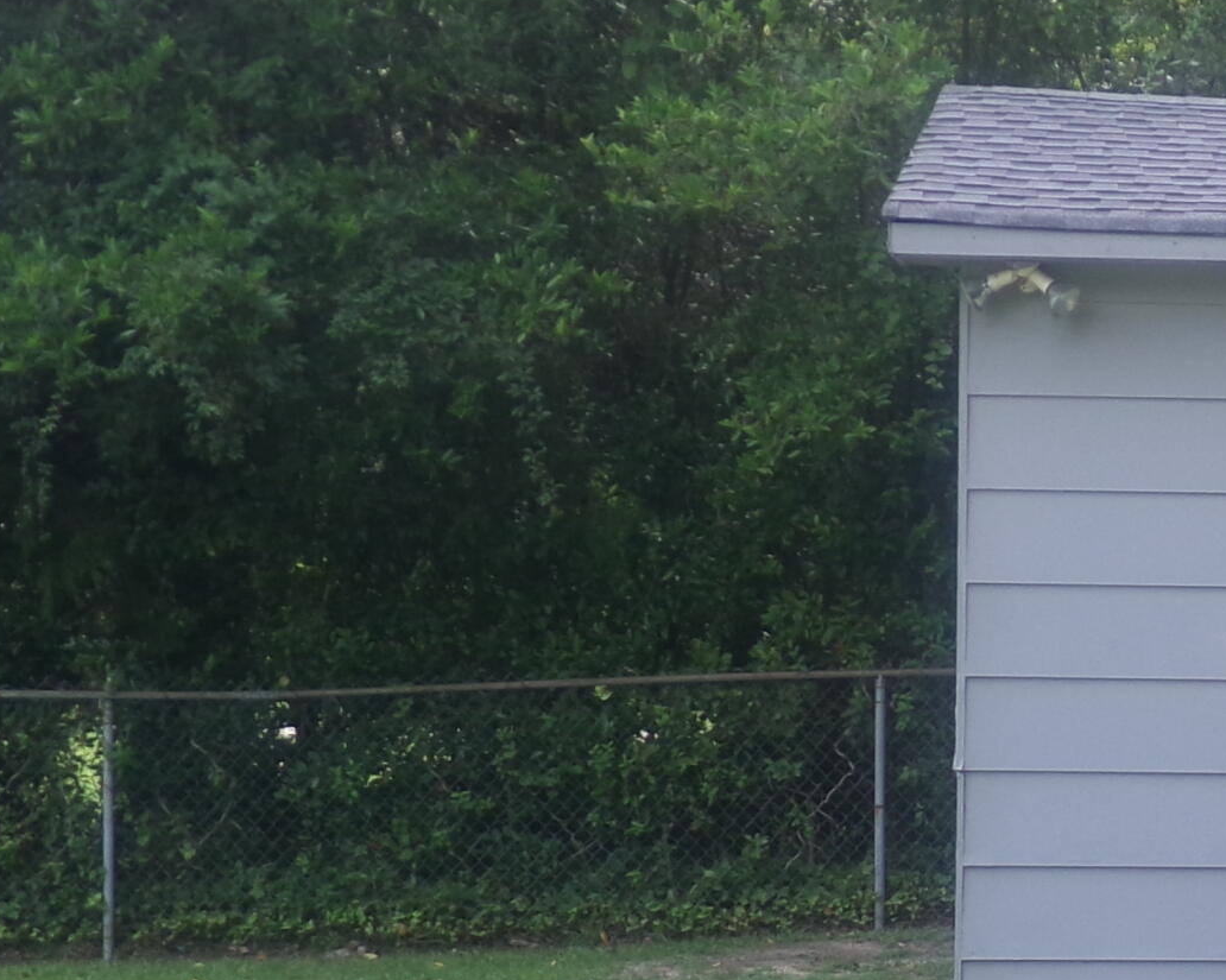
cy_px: 647
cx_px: 1617
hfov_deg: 17.1
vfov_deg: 14.6
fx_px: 3809
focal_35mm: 105
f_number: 4
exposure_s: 1/120
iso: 100
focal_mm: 6.6
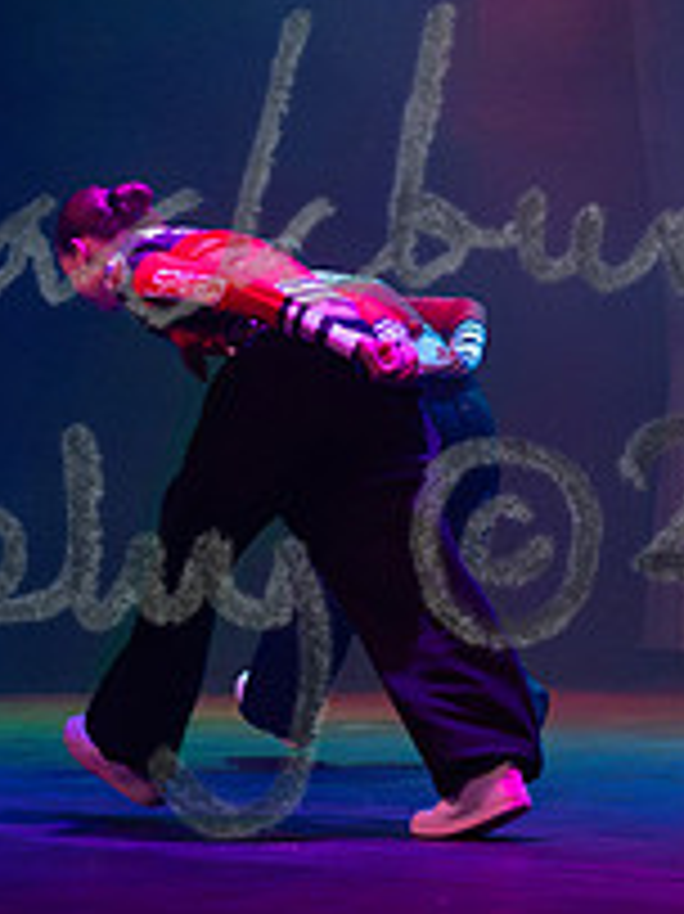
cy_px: 63
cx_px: -71
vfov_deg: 12.3
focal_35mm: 160
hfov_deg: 9.2
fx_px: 4220
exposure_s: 1/400
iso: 6400
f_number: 5
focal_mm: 50
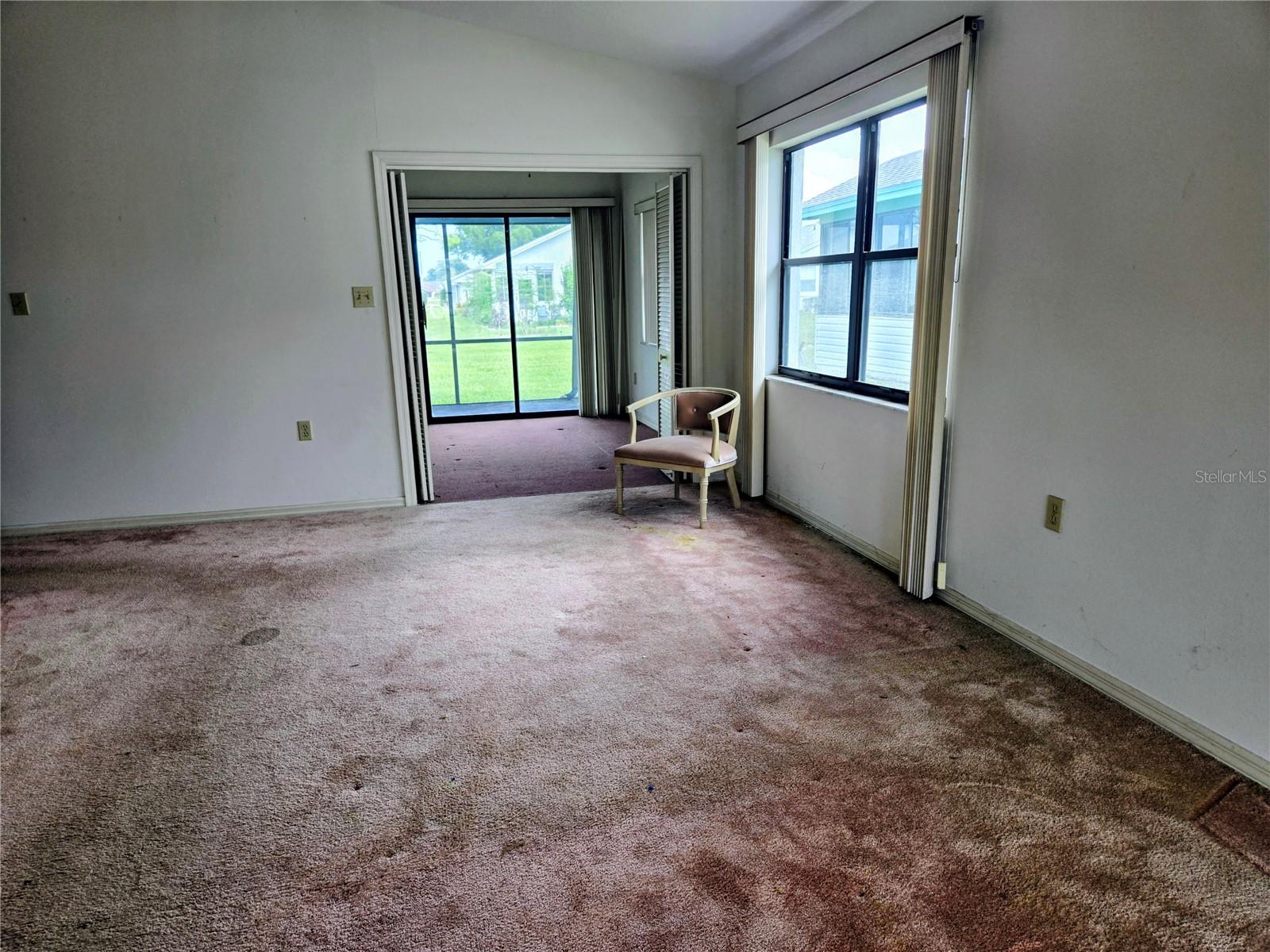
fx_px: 844
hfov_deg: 73.9
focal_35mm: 23
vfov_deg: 58.9
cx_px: 635
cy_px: 476
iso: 40
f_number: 1.8
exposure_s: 1/180
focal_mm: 5.4
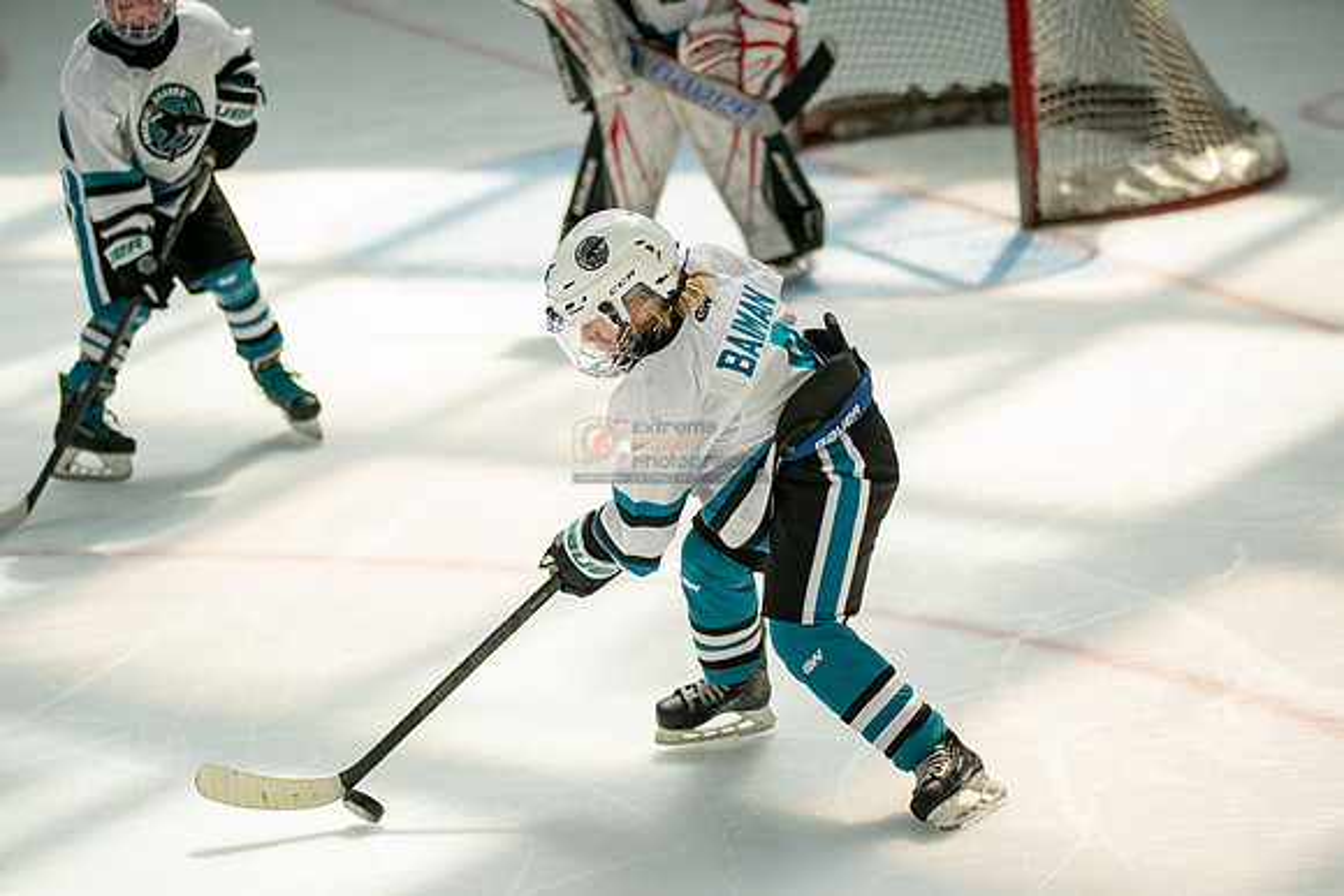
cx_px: 672
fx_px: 4481
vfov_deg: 11.4
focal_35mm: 120
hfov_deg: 17.1
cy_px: 448
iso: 1600
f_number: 3.2
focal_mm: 120
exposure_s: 1/5000
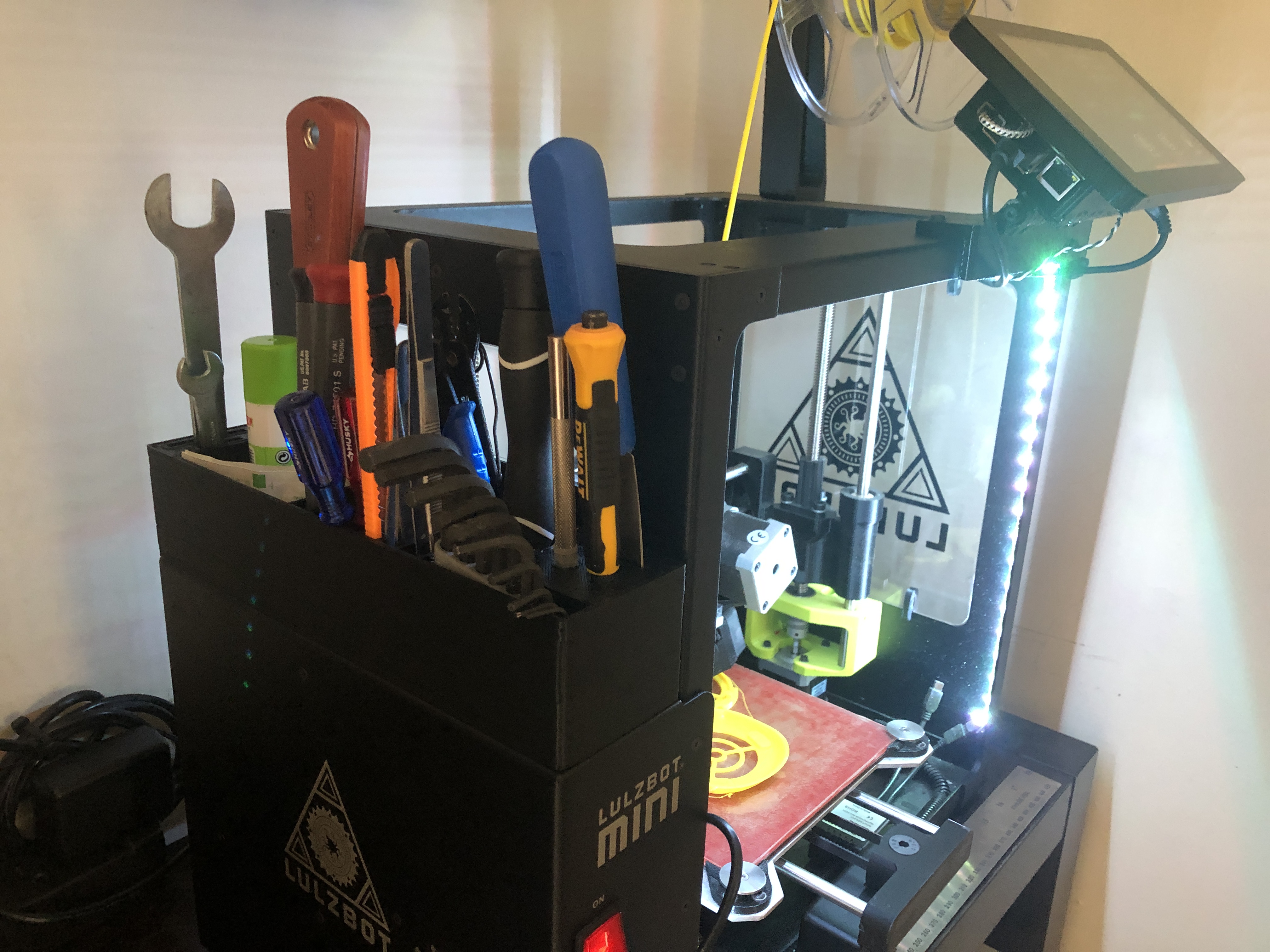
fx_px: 1027
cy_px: 476
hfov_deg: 63.4
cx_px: 635
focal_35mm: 28
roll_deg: -2.4
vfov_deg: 49.7
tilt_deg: -17.7
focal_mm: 4
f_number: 1.8
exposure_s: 1/11
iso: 100
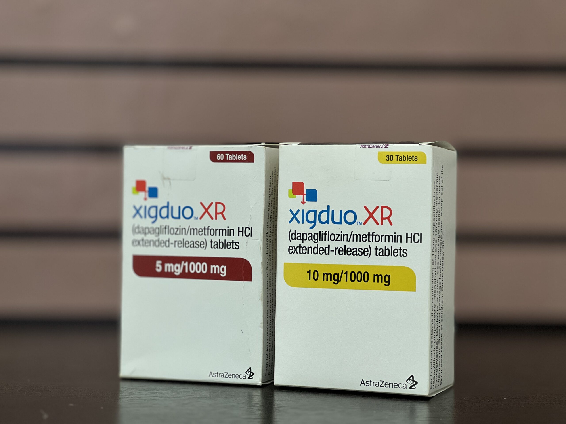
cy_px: 212
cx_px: 283
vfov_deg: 19.1
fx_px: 1259
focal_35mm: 77
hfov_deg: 25.3
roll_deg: -0.1
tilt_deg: -0.3
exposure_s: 1/33
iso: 125
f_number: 2.8
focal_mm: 9
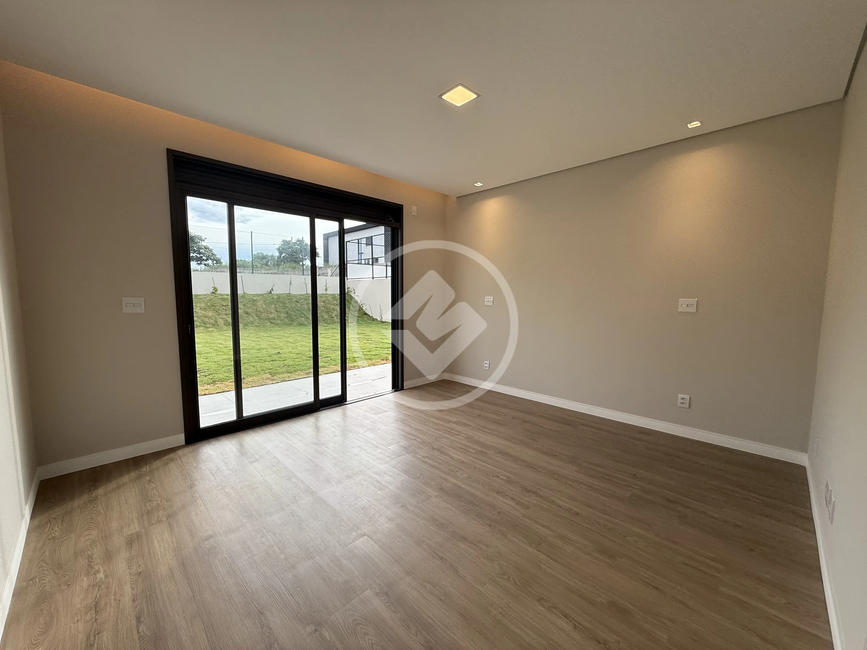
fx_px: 351
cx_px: 434
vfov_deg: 85.7
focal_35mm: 14
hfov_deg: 102.1
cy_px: 325
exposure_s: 1/282
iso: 64
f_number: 2.2
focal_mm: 2.22
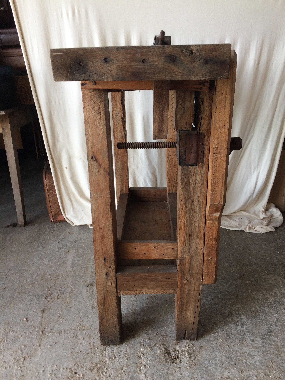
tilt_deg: -23.6
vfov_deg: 61.7
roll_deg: +0.9
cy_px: 190
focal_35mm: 29
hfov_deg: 48.2
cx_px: 142
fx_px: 318
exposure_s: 1/50
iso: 40
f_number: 2.2
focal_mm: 4.15
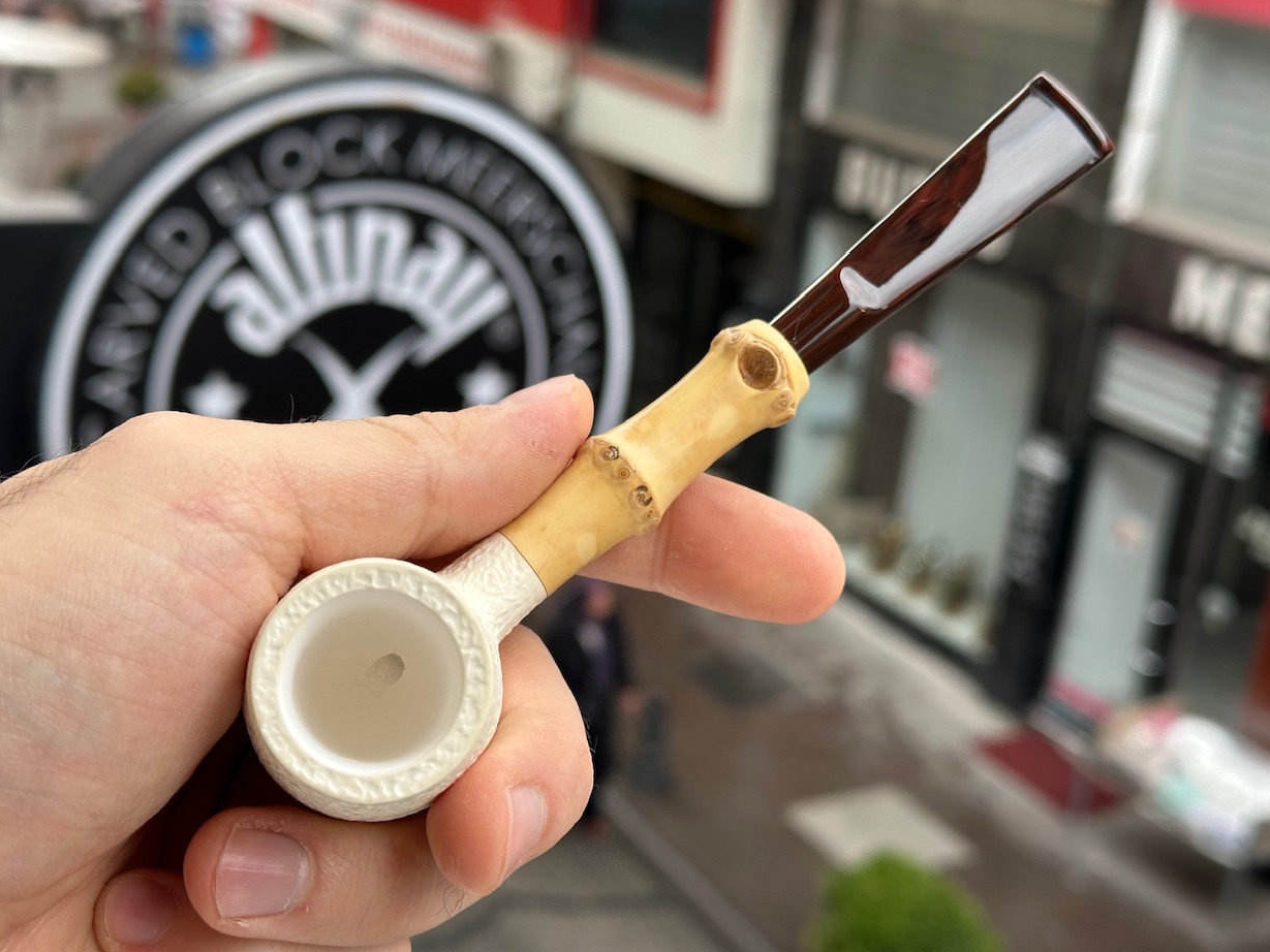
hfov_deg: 38.2
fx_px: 1835
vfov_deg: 29.1
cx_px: 613
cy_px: 459
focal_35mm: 50
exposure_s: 1/494
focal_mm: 6.86
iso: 64
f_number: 1.78
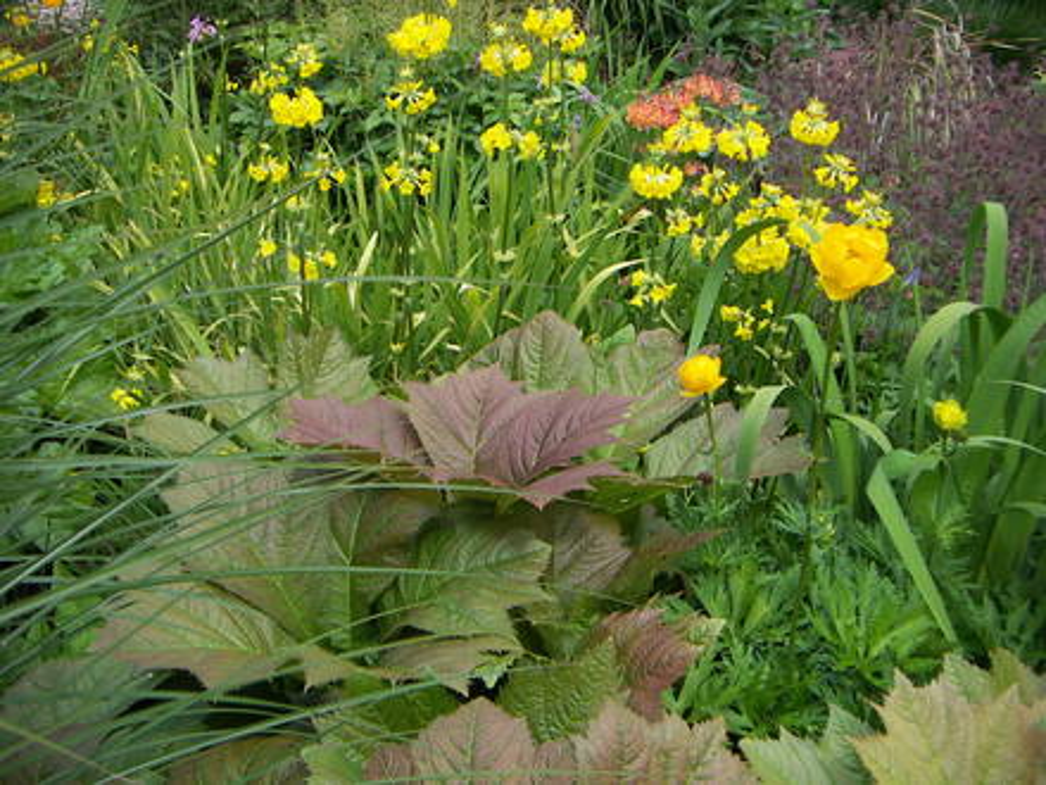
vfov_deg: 31.5
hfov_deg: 41.2
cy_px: 392
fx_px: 1390
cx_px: 523
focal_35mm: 46
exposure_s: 1/400
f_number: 2.8
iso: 50
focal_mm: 6
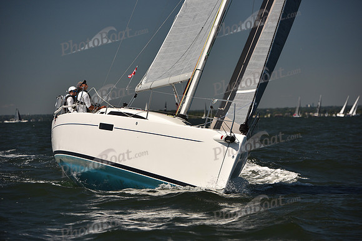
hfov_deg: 13.7
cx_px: 181
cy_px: 120
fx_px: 1509
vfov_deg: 9.2
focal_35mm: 150
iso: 250
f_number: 5.6
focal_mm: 150
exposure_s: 1/1250
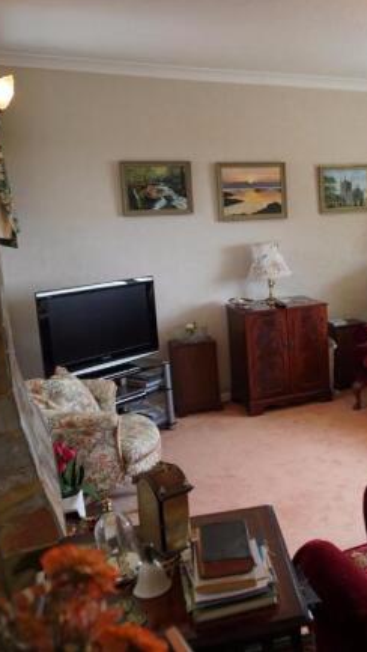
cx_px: 401
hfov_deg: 28.5
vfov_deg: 52.8
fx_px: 657
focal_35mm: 38
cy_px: 324
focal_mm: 16
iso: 200
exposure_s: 1/60
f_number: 4
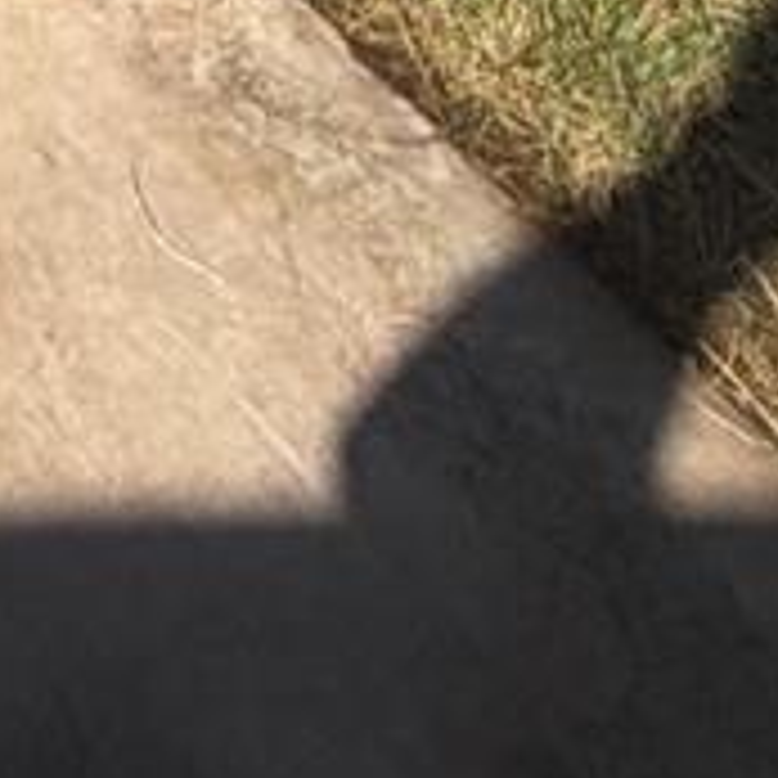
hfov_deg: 13.3
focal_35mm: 107
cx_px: -911
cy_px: -2233
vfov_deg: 8.5
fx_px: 2721
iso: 20
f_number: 2.2
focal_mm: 2.22
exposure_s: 1/1497
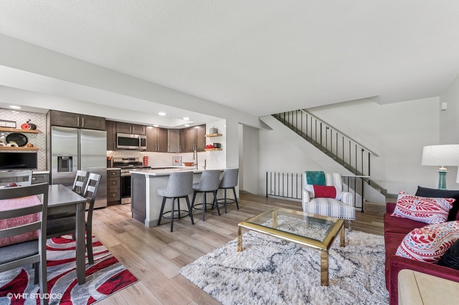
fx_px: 178
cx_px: 230
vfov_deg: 81.1
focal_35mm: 14
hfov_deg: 104.3
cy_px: 152
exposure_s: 1/8
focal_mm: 14
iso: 200
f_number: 9.5
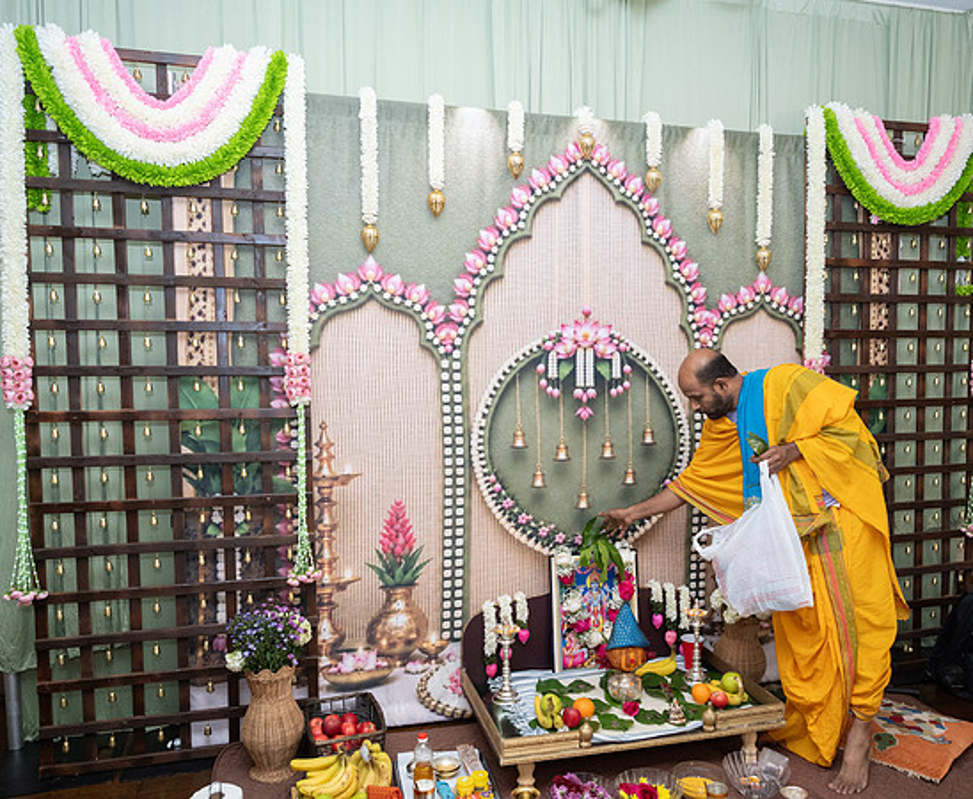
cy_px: 399
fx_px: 832
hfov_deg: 60.5
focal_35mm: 29
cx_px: 527
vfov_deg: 51.3
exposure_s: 1/160
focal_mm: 24.5
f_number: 3.5
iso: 800
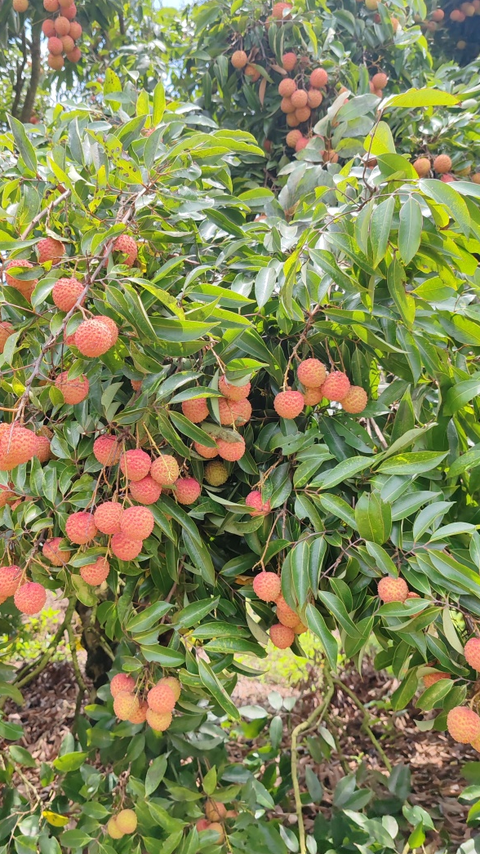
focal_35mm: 30
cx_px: 172
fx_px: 679
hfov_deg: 38.6
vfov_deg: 64.3
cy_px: 429
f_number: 1.9
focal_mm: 6.12
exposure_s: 1/370
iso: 50
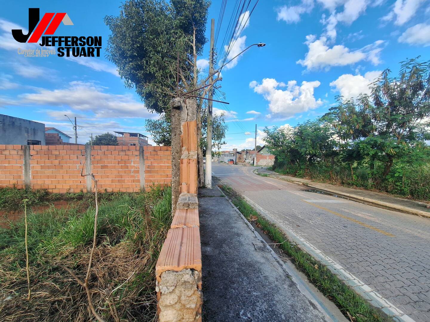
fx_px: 161
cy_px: 161
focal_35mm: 13
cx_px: 215
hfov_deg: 106.2
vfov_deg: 89.9
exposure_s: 1/918
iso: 40
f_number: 2.2
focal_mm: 1.74
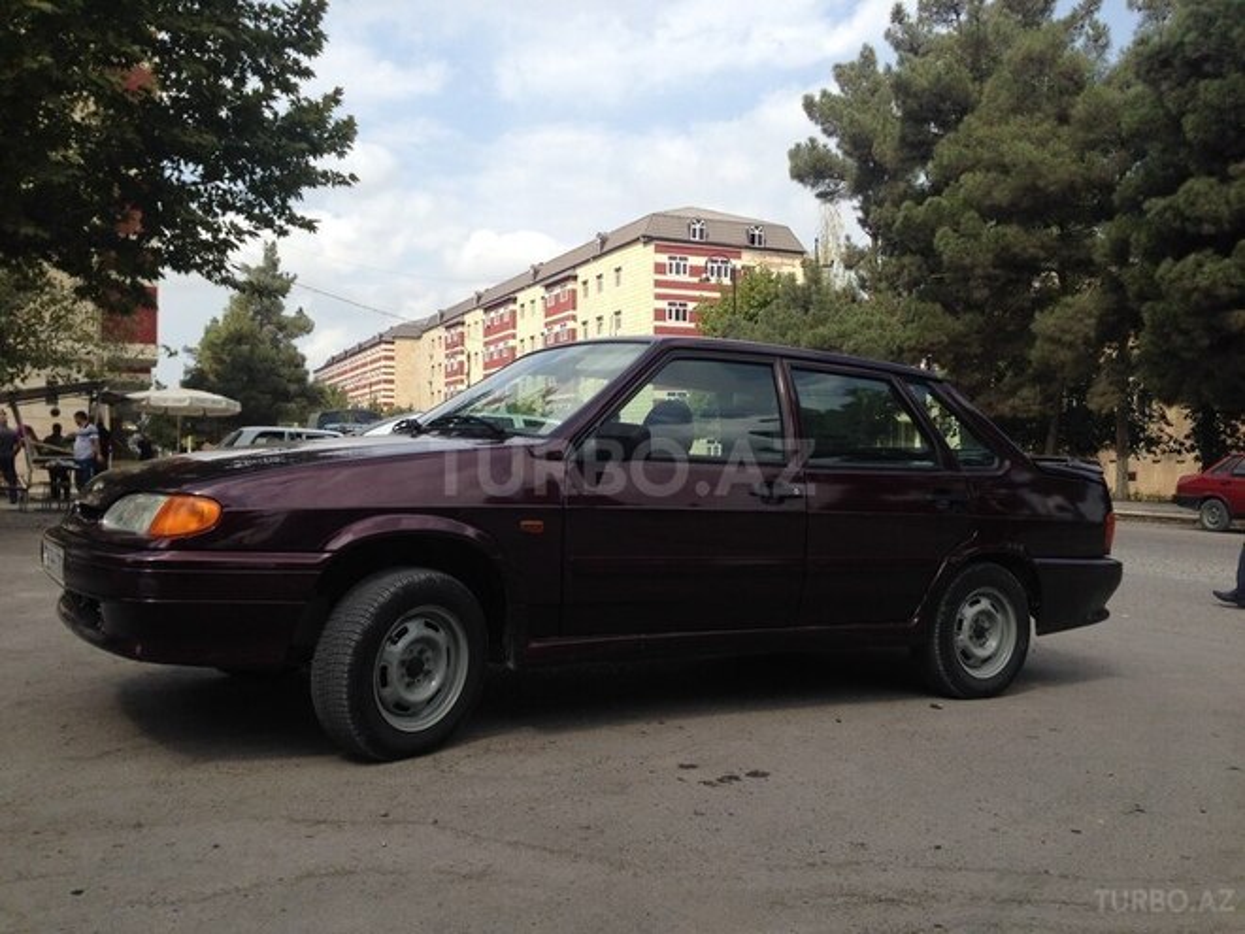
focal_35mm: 33
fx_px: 1187
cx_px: 622
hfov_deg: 55.4
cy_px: 467
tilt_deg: +1.1
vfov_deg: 42.9
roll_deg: -0.9
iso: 50
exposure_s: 1/1506
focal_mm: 4.12
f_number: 2.4
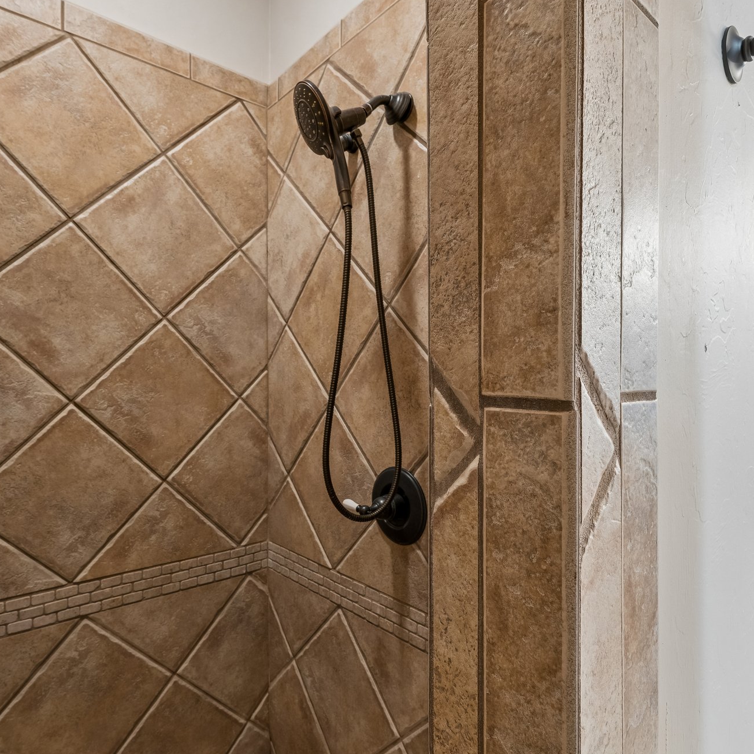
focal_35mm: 20
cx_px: 356
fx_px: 493
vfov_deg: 74.8
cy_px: 378
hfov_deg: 74.8
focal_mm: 10
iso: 200
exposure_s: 1/2
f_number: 7.1
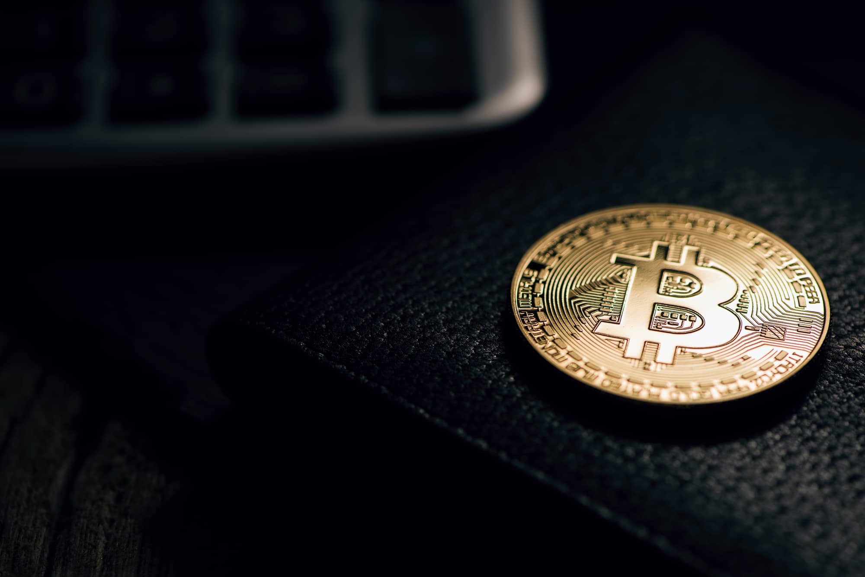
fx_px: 2524
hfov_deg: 19.4
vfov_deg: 13.1
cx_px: 432
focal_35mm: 105
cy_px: 288
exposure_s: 1/125
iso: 64
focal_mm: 105
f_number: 7.1
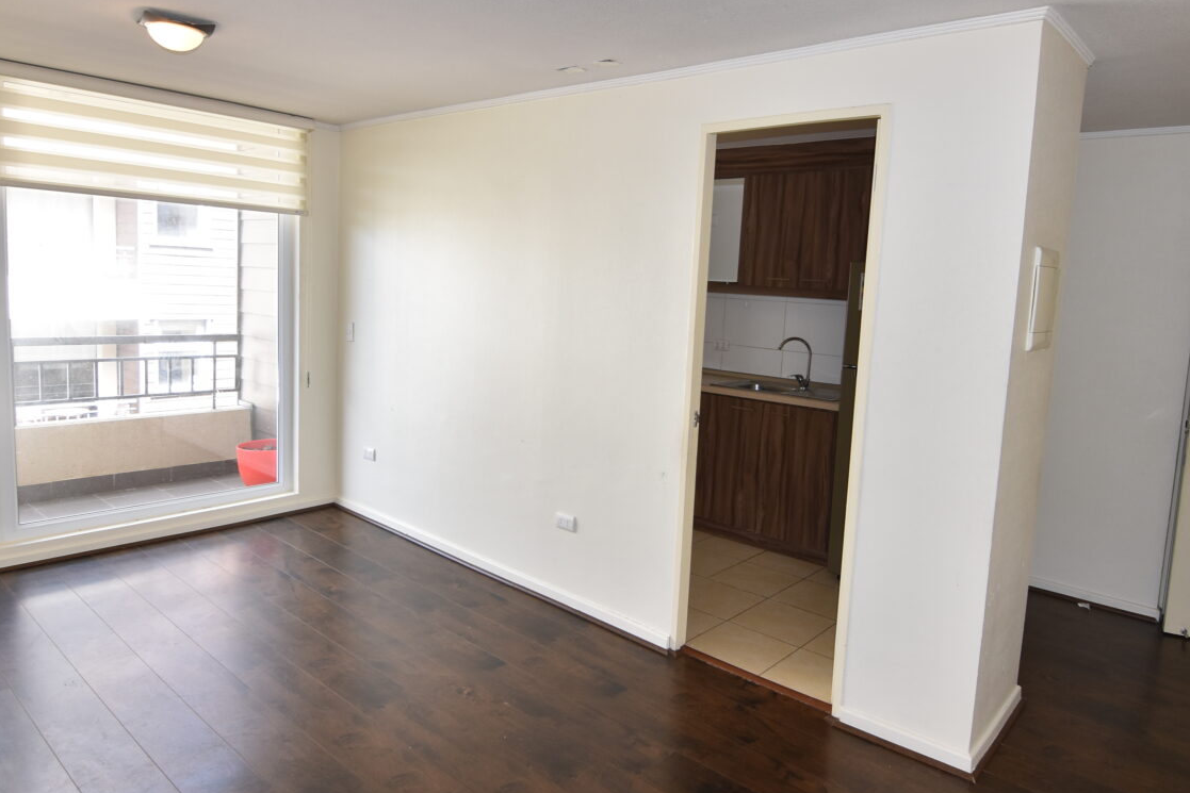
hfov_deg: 76.8
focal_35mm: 23
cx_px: 627
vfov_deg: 55.7
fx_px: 750
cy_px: 354
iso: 320
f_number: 5.6
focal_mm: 11
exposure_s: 1/125
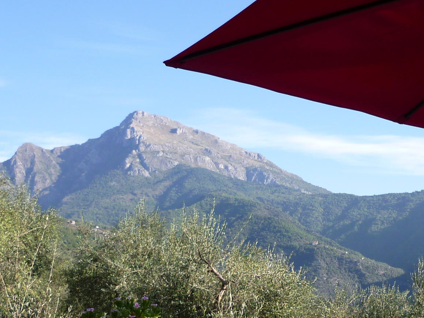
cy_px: 270
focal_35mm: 67
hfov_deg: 28.4
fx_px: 820
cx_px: 334
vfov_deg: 21.6
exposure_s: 1/500
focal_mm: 5.5
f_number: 2.8
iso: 80
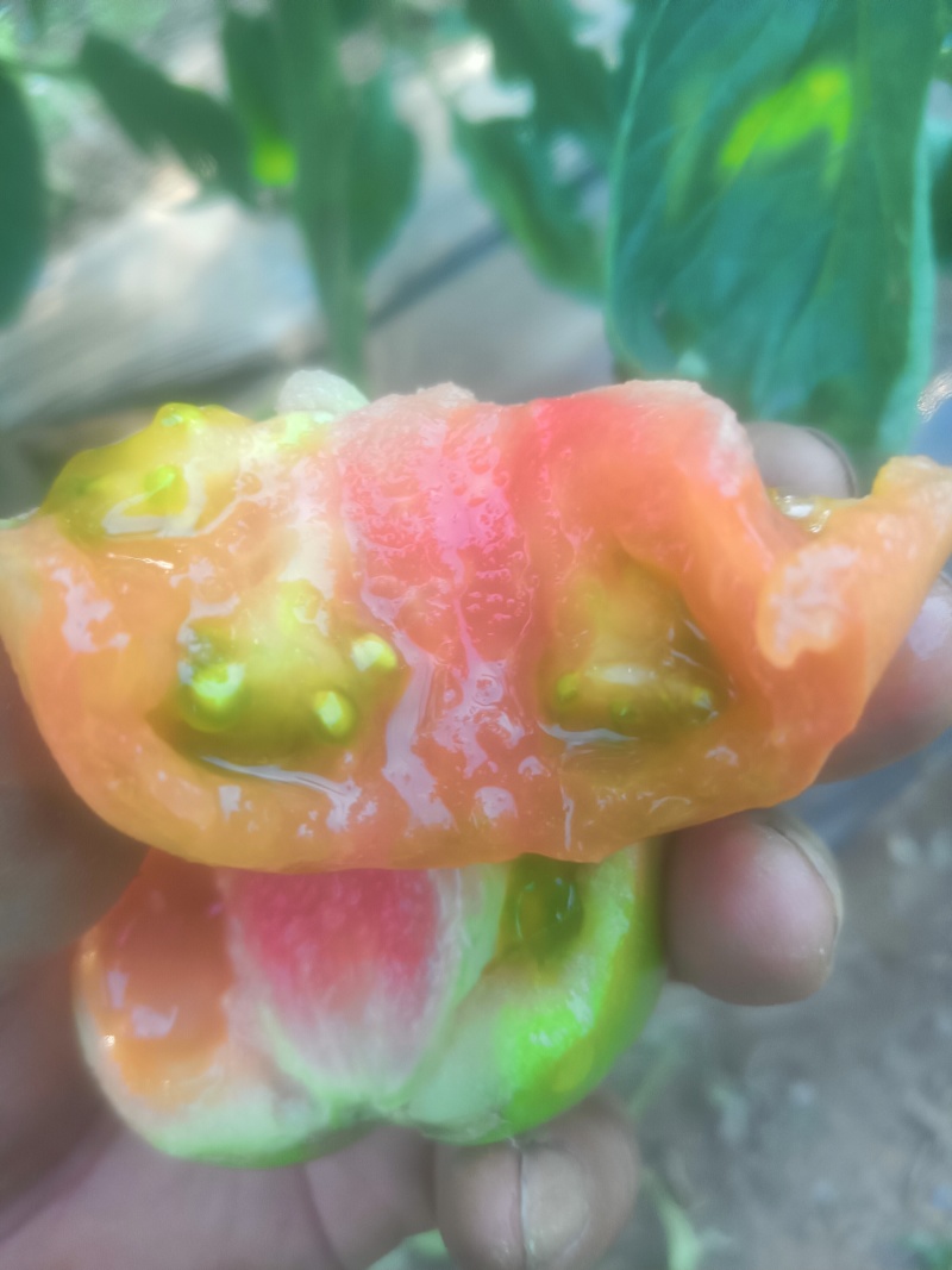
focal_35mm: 26
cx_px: 476
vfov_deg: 67.3
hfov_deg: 53.1
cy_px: 635
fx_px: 954
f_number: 1.8
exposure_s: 1/100
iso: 435
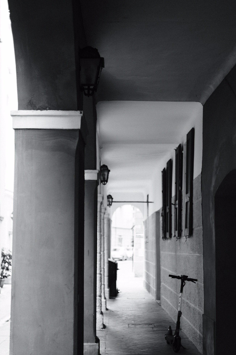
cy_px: 199
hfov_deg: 21.9
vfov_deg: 32.3
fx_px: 610
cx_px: 136
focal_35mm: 62
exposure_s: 1/110
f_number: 1.4
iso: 320
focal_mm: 33
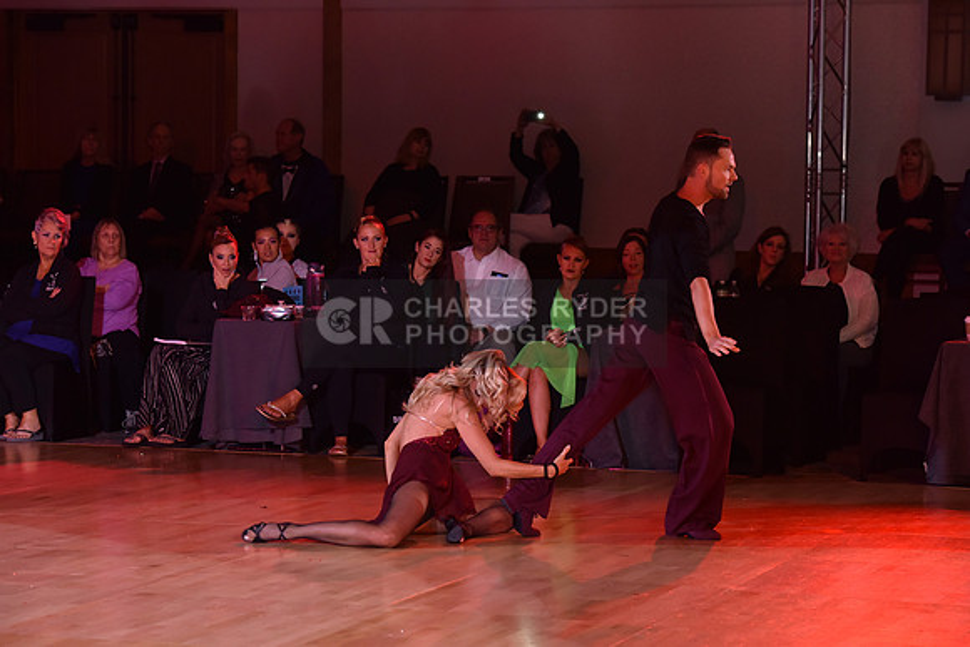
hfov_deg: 18.3
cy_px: 324
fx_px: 3018
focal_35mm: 112
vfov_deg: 12.2
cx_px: 485
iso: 1600
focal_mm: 112
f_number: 5
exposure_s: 1/250
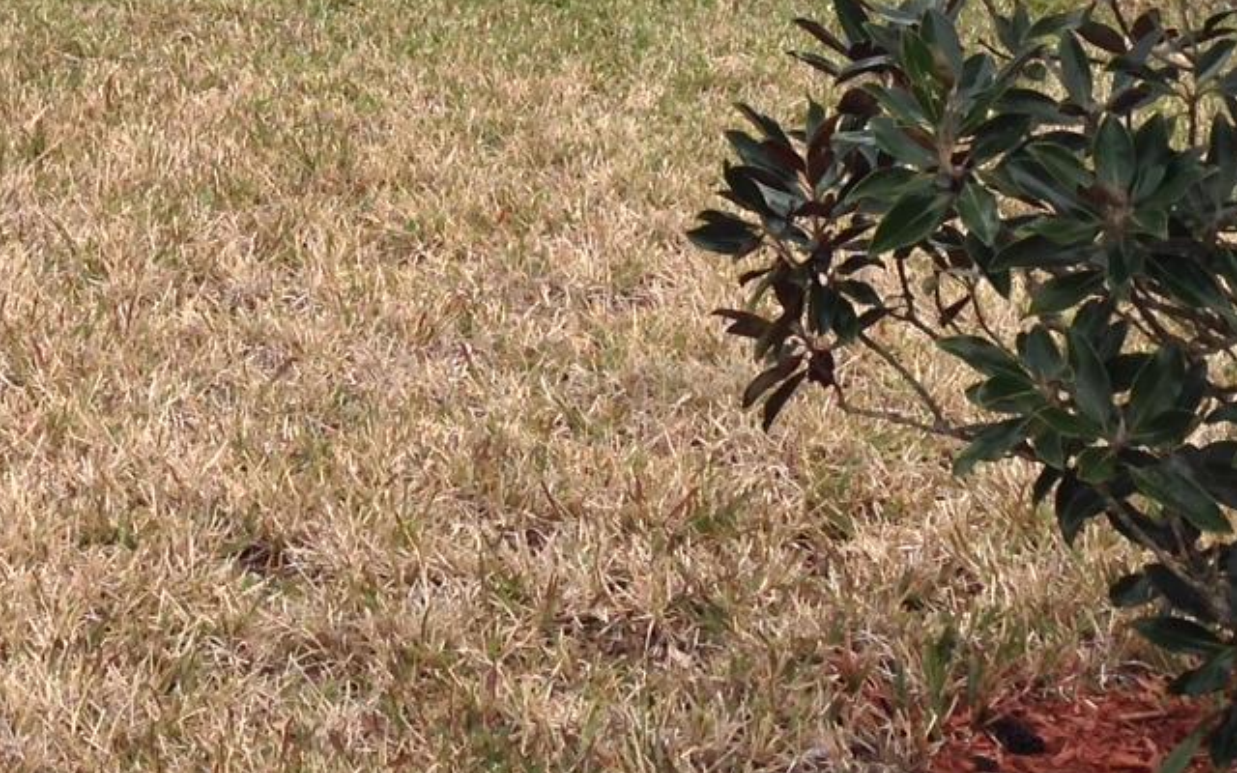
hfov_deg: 18.0
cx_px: -99
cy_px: -284
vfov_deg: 11.3
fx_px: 3776
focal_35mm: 112
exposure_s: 1/1063
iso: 50
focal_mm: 4.12
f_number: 2.4
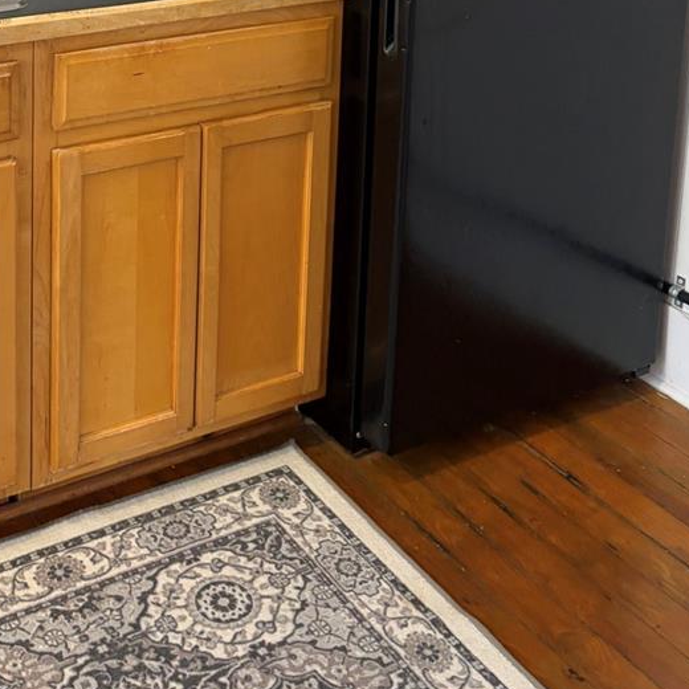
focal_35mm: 53
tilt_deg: -10.8
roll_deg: -1.1
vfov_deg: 28.9
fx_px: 1194
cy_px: -87
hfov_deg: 31.2
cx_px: 115
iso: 160
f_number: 1.6
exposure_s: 1/60
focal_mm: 5.96
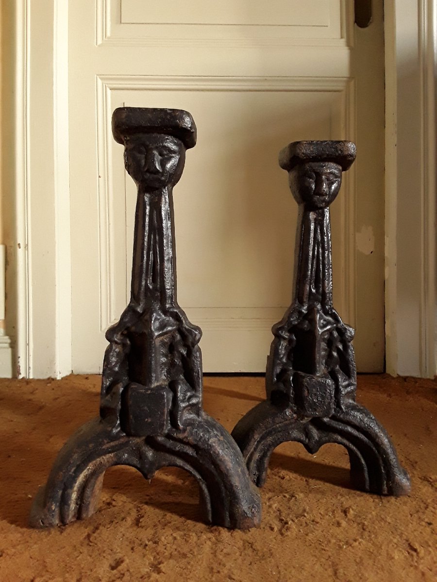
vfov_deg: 65.3
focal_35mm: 27
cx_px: 218
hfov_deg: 51.4
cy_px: 291
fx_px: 454
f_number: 1.9
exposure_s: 1/17
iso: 200
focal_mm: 2.91
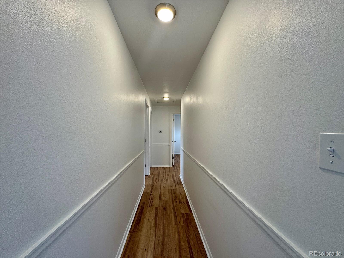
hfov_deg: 102.1
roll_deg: -0.8
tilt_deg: +0.8
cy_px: 129
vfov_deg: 85.7
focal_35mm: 14
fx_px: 139
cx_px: 172
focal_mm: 2.22
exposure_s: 1/120
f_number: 2.2
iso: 100
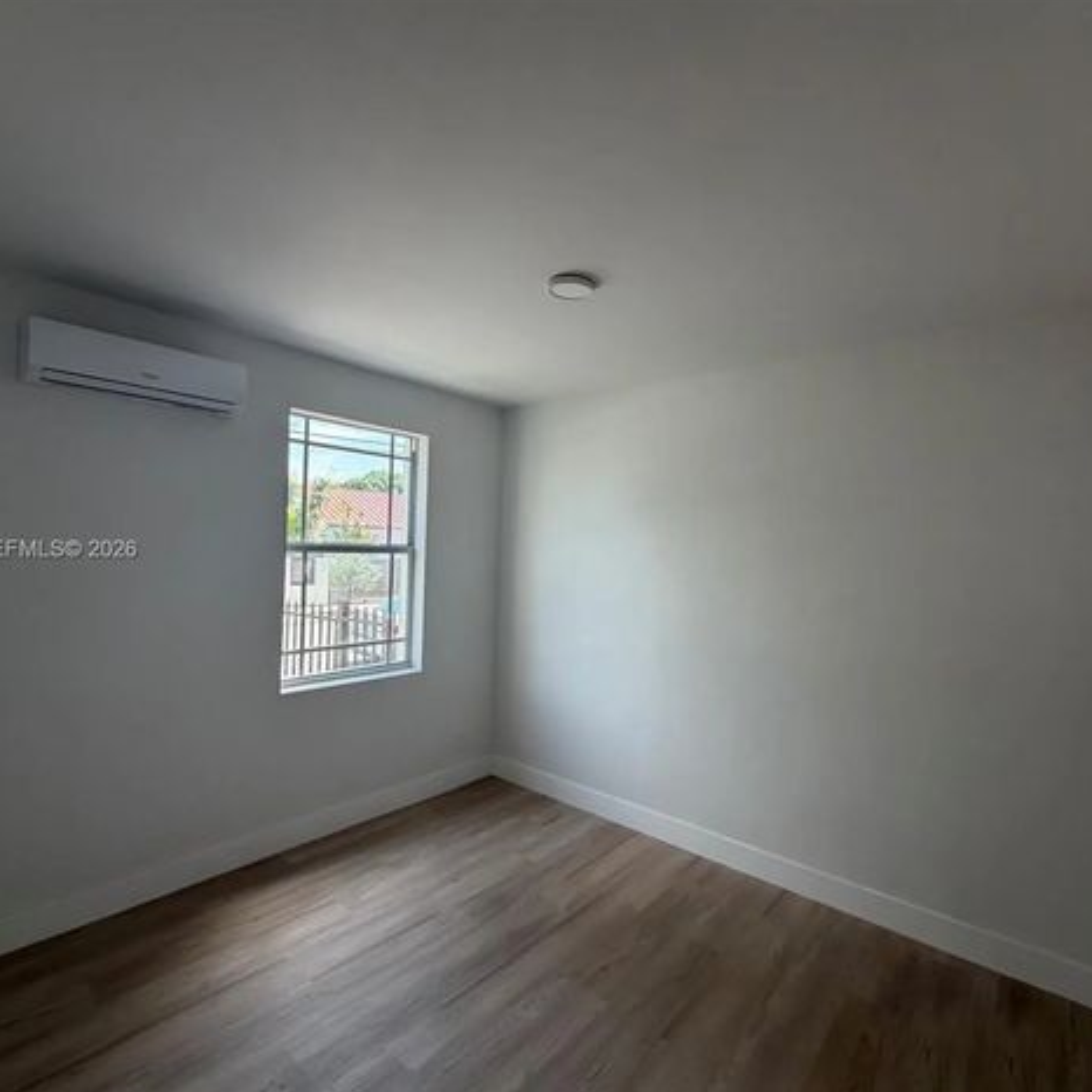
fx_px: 607
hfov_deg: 83.8
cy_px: 551
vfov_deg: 84.0
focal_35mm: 17
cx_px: 595
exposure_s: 1/121
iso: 100
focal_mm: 2.22
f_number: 2.2
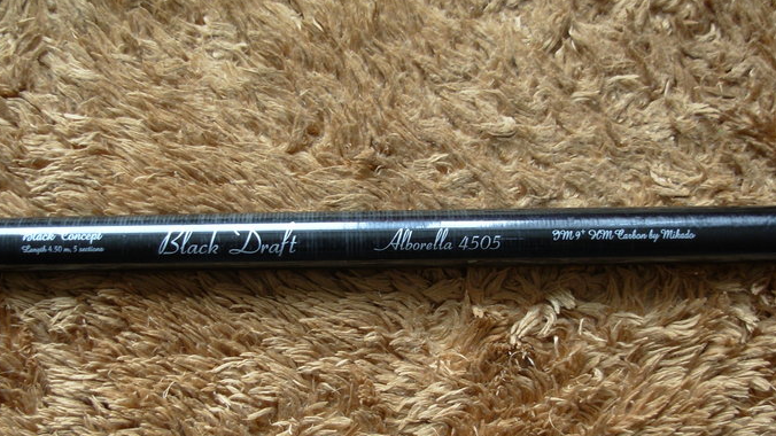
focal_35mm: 49
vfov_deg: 24.4
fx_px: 1008
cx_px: 387
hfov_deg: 42.1
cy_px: 265
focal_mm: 6.3
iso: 50
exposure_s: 1/30.2
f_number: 2.9
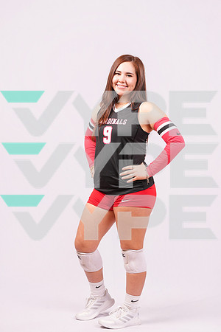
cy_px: 166
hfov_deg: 19.5
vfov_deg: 28.8
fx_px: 645
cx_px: 110
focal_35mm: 70
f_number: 5.6
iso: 200
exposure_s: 1/200
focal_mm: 70
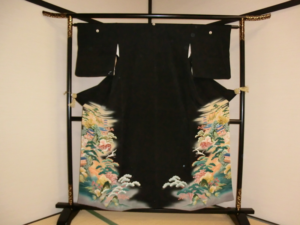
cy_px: 112
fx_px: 208
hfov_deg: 71.6
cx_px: 150
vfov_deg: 56.8
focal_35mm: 24
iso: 400
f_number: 3
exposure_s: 1/60
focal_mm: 4.24
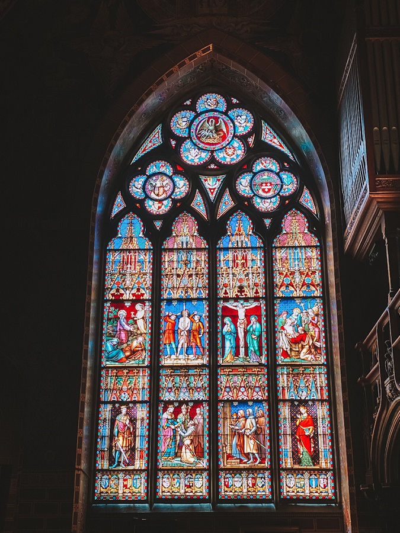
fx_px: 801
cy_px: 266
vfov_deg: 36.8
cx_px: 200
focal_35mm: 52
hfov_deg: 28.0
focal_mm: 6
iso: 32
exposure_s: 1/100
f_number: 2
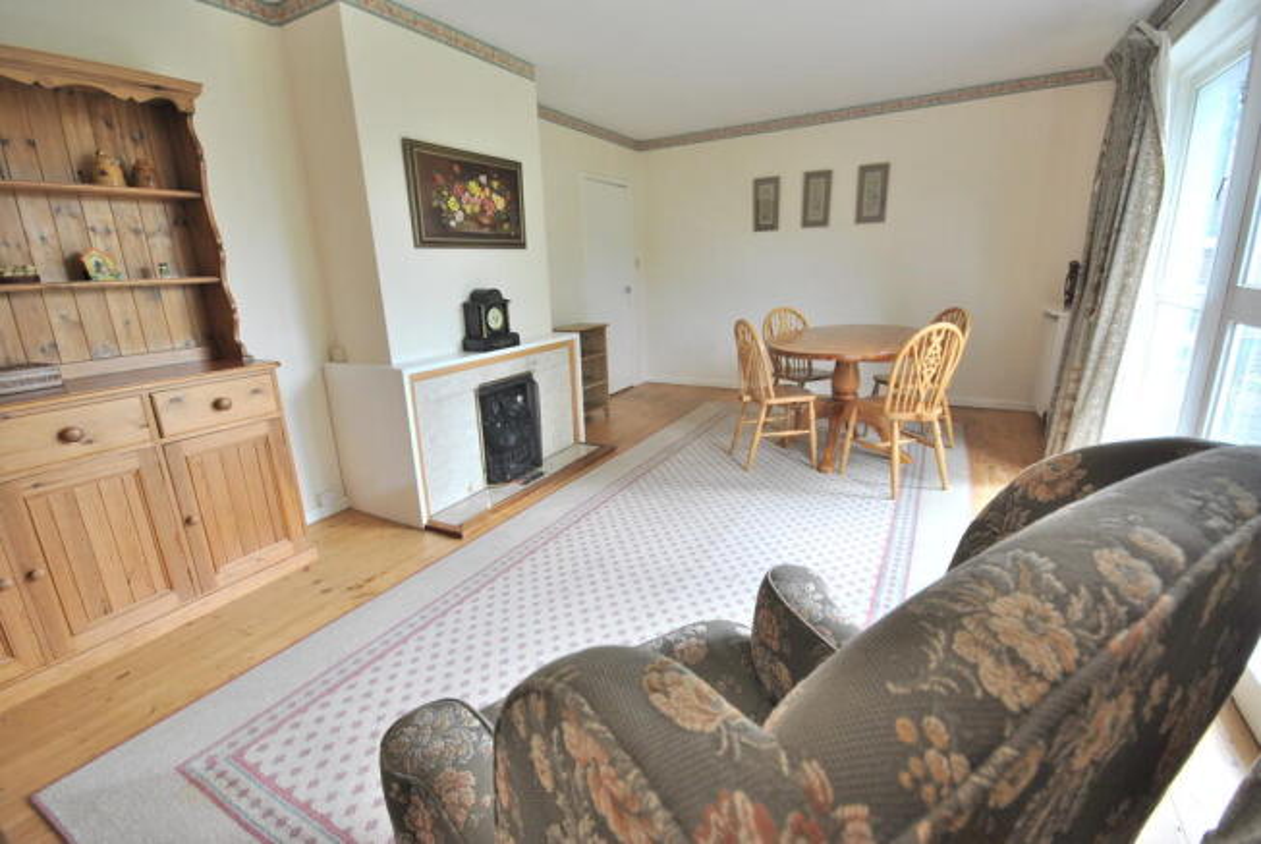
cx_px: 630
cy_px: 422
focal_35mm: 15
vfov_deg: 77.5
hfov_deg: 100.3
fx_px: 526
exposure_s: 1/15
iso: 200
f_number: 6.3
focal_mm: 10
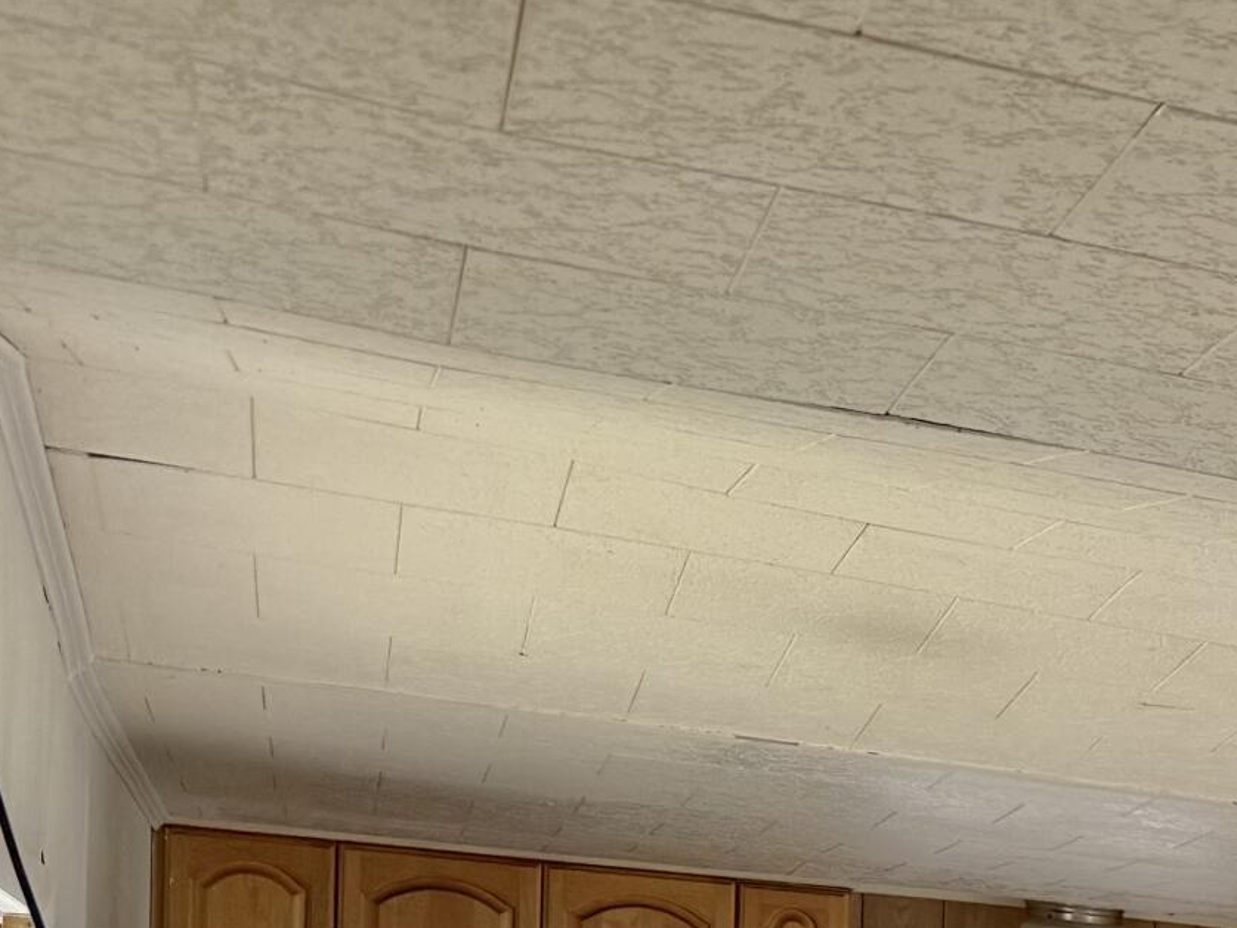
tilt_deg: -2.6
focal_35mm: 86
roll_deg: -3.2
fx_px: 3074
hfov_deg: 18.6
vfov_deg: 15.7
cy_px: 1405
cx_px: 2112
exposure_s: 1/121
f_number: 1.78
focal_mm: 6.76
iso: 200
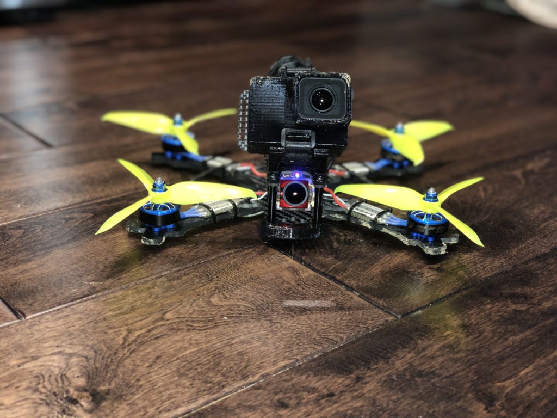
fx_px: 837
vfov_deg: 28.0
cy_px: 209
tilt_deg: -22.6
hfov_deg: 36.8
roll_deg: -3.2
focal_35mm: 52
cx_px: 278
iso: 80
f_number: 2.4
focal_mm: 6
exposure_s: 1/30
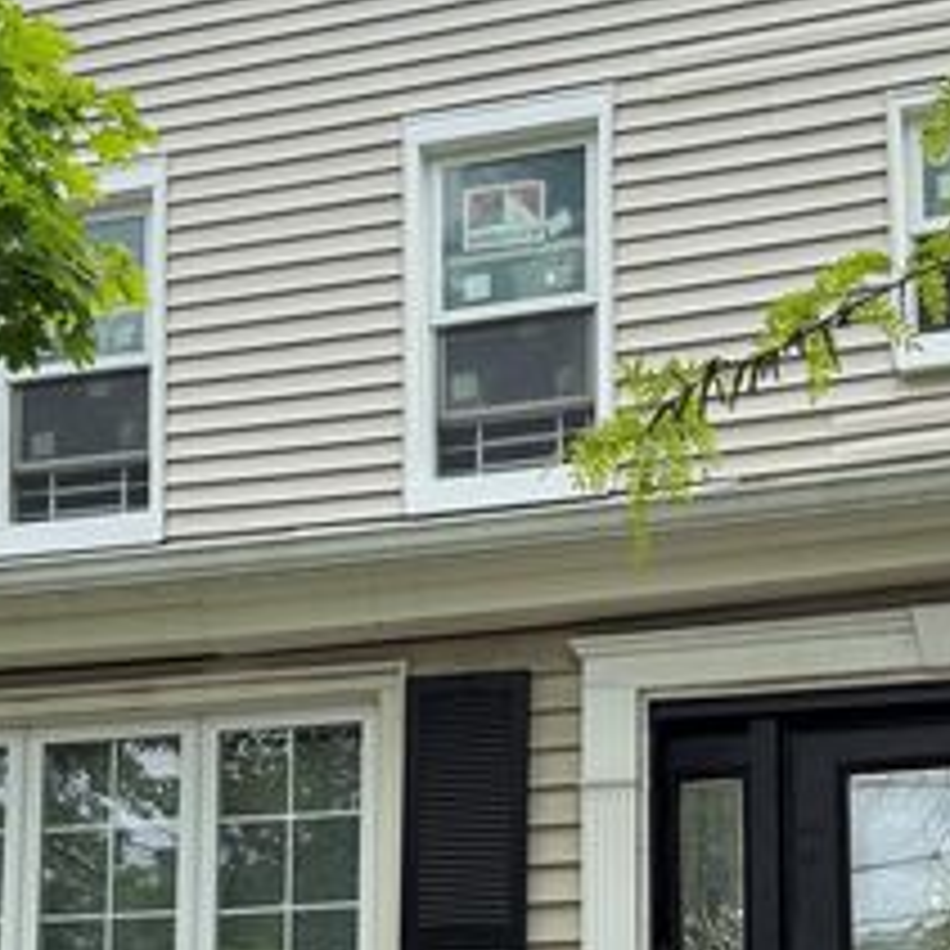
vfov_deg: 24.5
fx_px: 2080
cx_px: 500
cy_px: 961
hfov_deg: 25.7
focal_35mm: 67
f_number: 1.78
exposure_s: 1/2232
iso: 100
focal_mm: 6.76
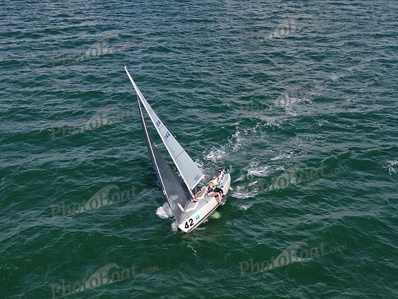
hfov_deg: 39.7
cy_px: 150
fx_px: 552
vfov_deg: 30.3
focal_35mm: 48
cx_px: 199
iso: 100
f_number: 3.8
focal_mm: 8.6
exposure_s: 1/800
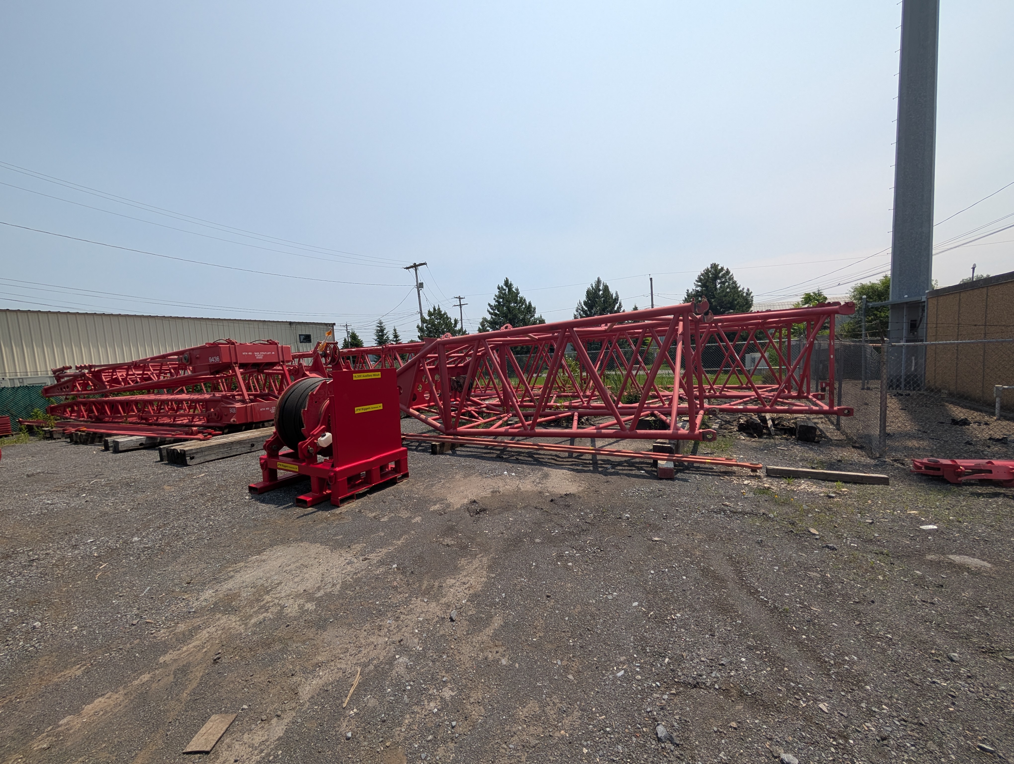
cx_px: 507
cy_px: 382
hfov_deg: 110.5
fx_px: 352
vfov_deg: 94.6
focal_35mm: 12
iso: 58
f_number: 1.7
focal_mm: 2.02
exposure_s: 1/4184
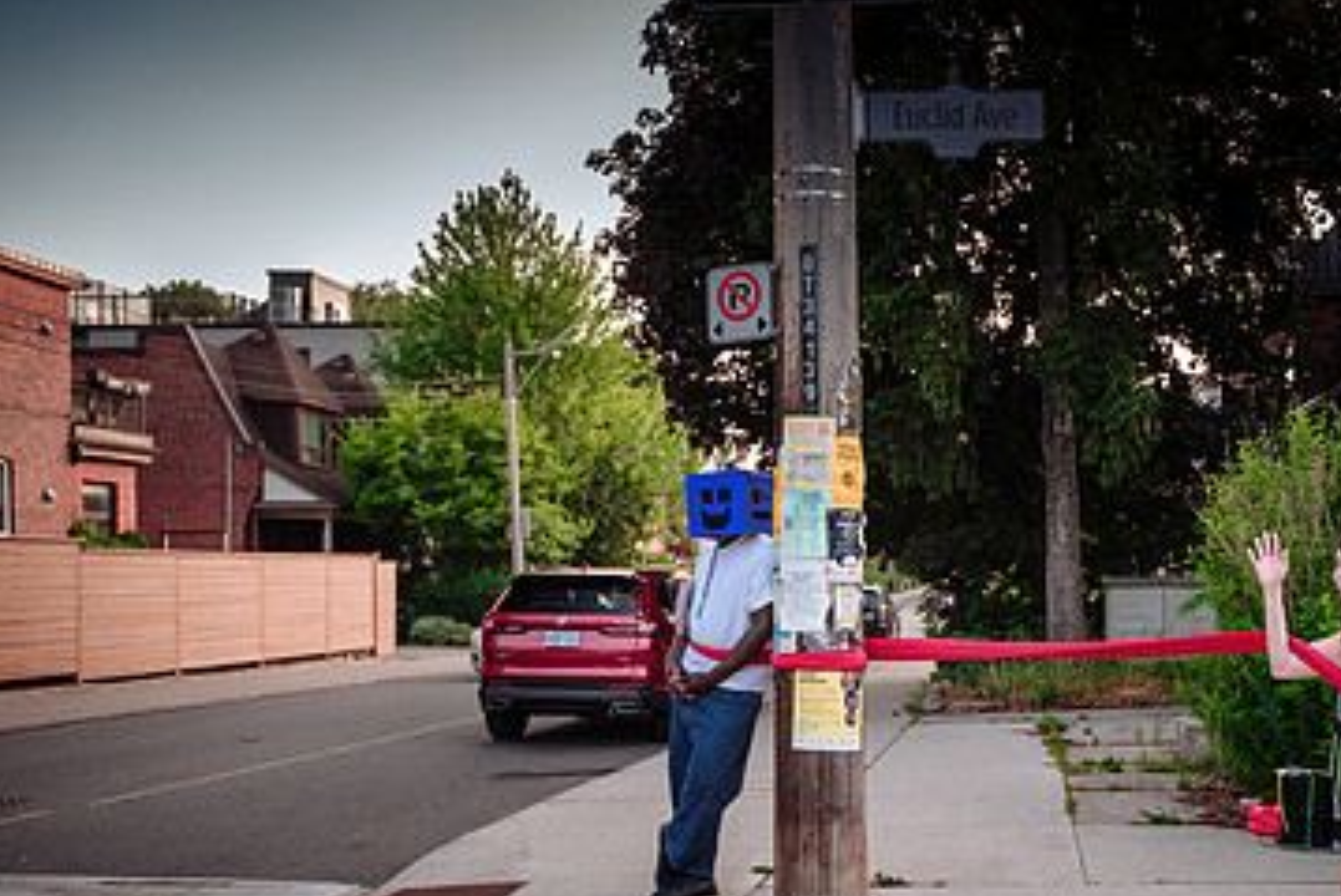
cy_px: 569
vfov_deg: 31.8
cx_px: 960
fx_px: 1566
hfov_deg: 45.2
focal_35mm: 42
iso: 500
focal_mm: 17
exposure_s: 1/800
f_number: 1.8
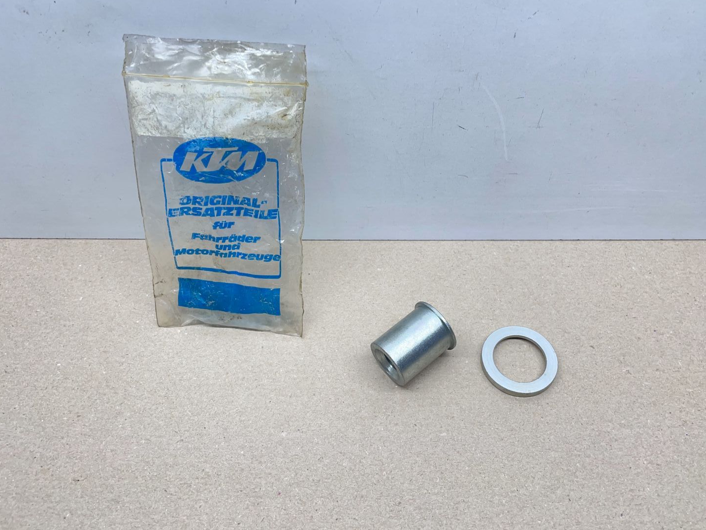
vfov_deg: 48.2
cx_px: 368
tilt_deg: -51.2
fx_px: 592
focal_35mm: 29
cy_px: 251
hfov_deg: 61.6
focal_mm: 4.2
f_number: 1.6
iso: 64
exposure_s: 1/100
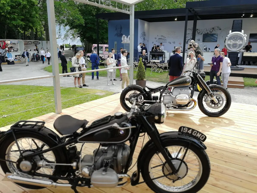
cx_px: 128
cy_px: 96
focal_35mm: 27
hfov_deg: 65.3
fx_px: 200
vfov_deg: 51.4
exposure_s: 1/299
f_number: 4
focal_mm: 3.95
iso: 50
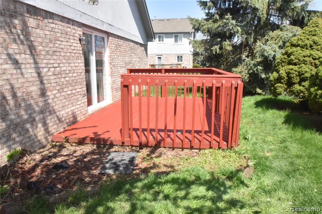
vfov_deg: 47.9
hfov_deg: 67.4
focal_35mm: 27
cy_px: 107
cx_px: 161
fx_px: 241
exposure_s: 1/200
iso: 1250
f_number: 25
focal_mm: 18
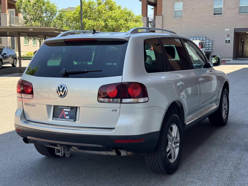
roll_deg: -0.7
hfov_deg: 39.7
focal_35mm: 48
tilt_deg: -7.3
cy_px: 93
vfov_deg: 30.3
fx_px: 344
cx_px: 124
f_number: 1.78
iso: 64
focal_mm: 6.76
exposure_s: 1/577
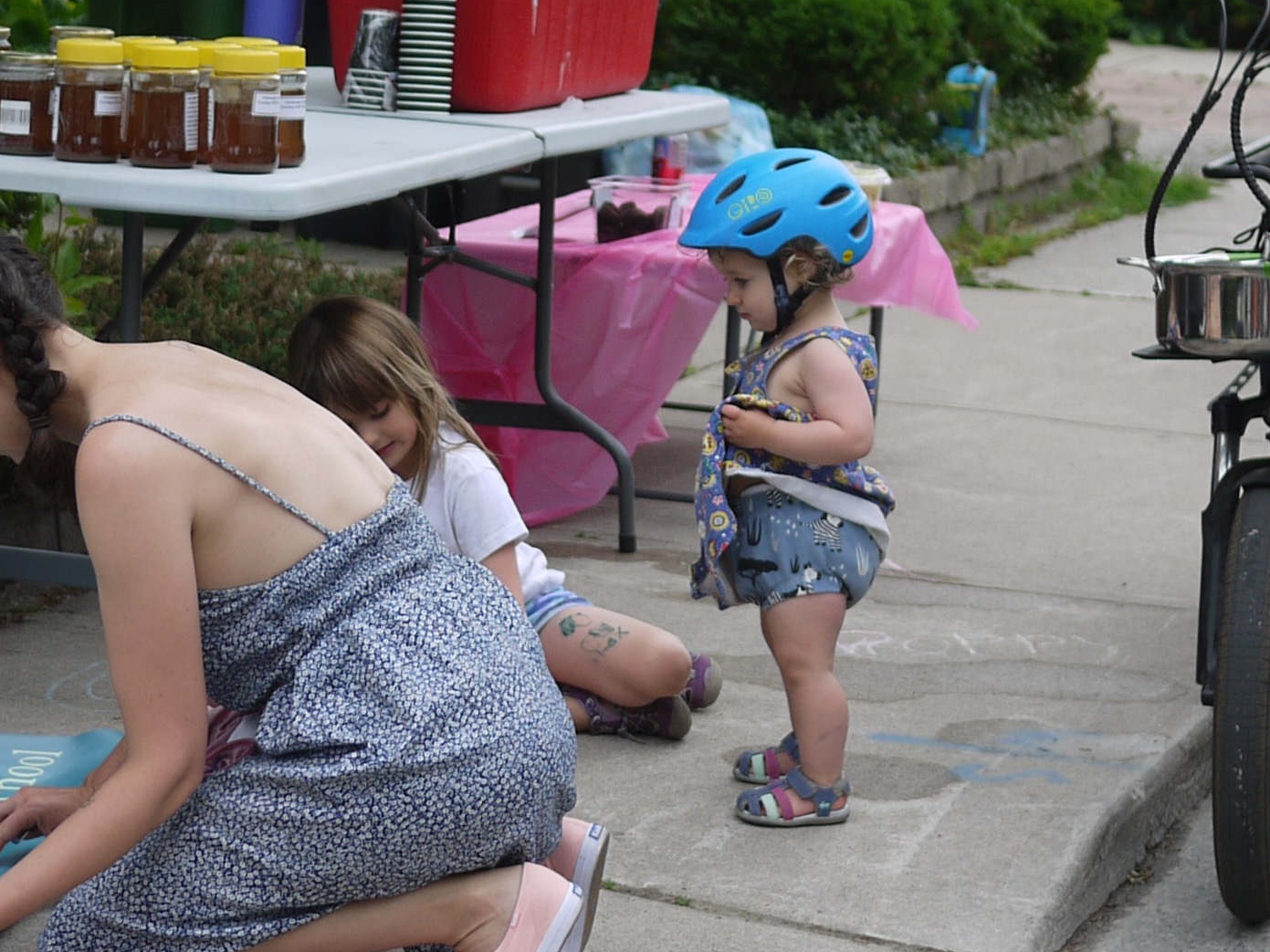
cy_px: 411
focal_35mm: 115
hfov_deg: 17.1
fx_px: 4219
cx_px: 533
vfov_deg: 12.9
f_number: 1.8
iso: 100
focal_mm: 20
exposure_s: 1/800
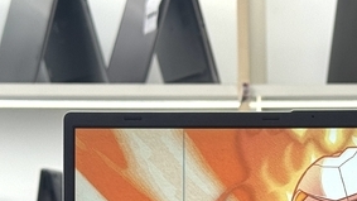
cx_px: 371
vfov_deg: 8.0
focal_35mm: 148
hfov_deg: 14.3
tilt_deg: -6.6
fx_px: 1401
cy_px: 345
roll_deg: +1.0
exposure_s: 1/100
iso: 50
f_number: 1.78
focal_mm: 6.76
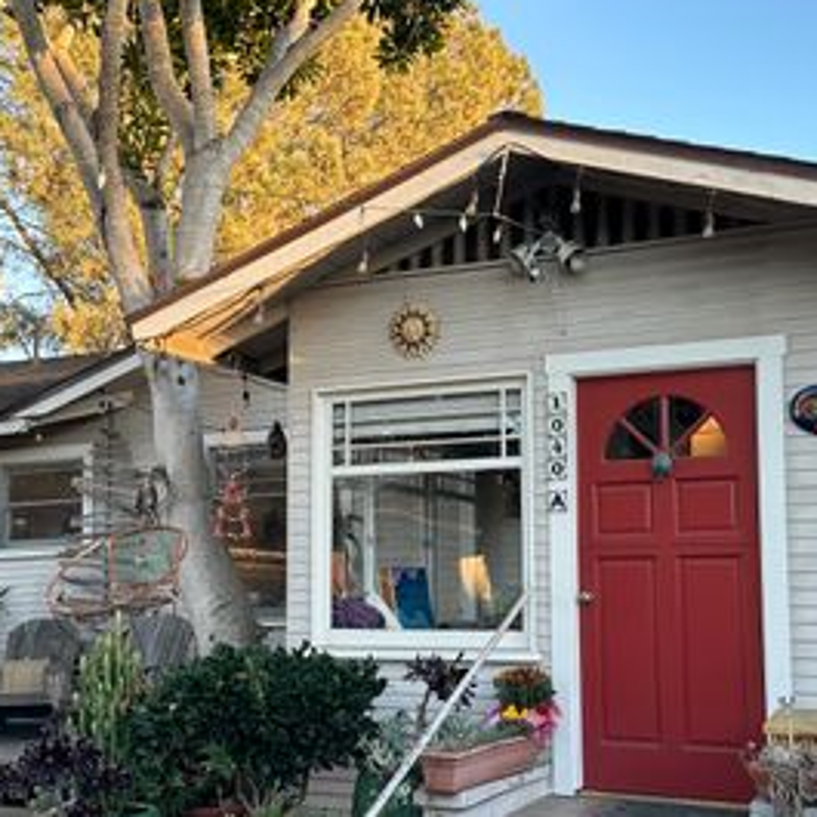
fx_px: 1282
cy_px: 487
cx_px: 416
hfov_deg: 35.4
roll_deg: -0.1
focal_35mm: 48
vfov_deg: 35.2
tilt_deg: +4.4
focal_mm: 6.86
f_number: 1.78
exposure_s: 1/331
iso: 80
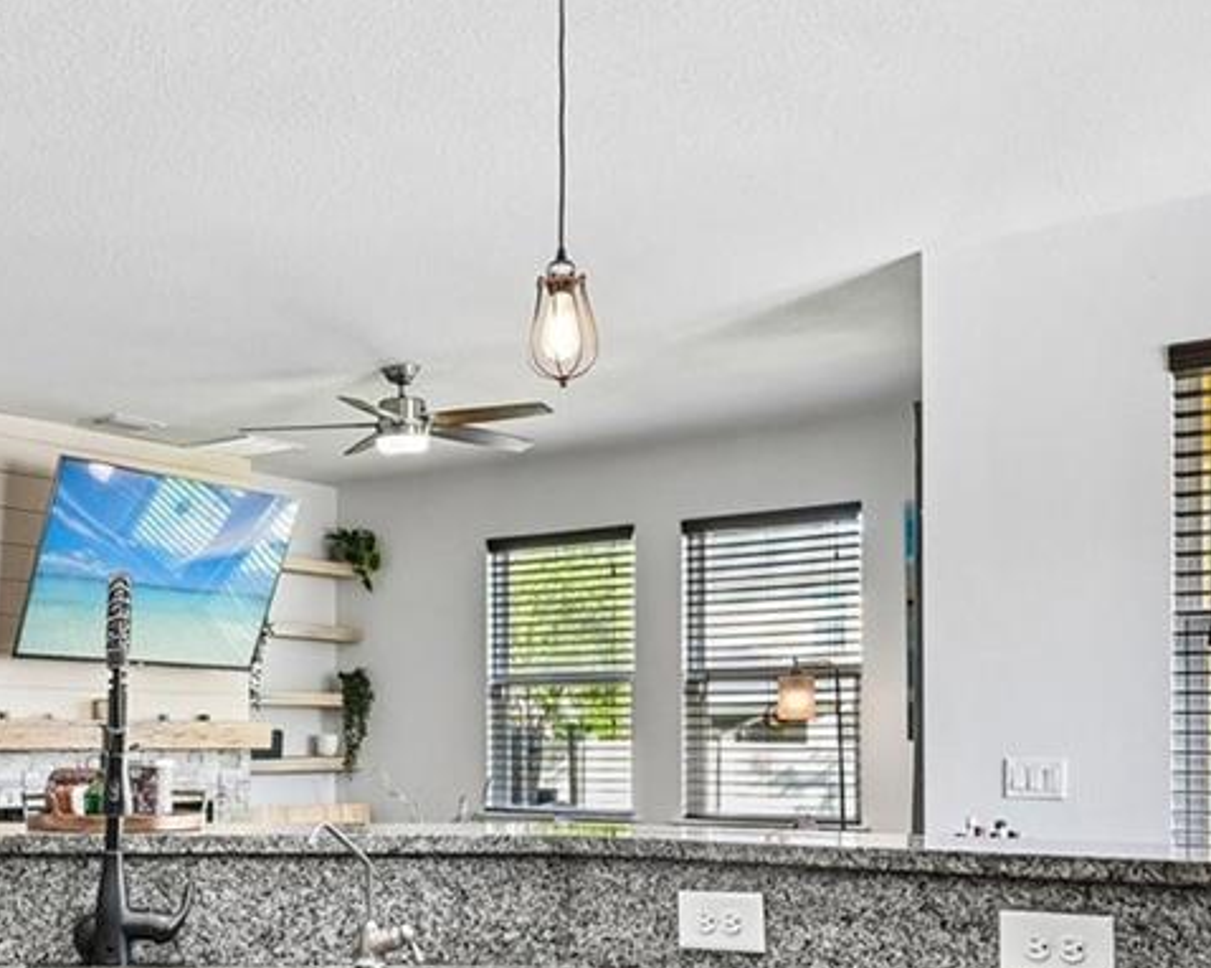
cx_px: 149
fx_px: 1576
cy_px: 775
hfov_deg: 39.4
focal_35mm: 44
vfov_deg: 33.2
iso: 400
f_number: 8
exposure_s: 1/10
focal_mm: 14
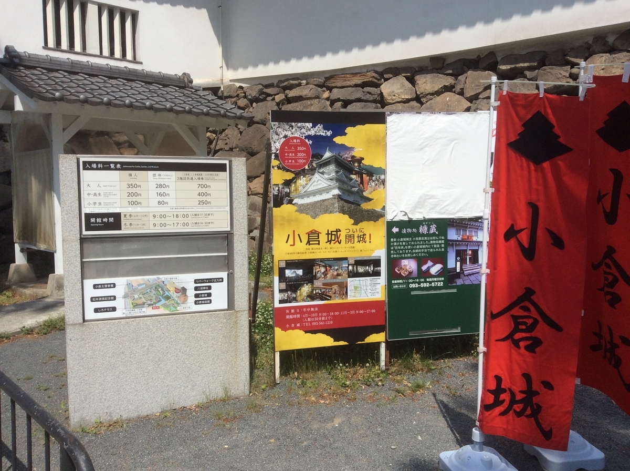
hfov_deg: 56.9
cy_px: 236
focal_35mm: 32
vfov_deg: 44.0
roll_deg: -0.5
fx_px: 581
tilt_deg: -5.3
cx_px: 315
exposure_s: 1/1845
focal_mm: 3.3
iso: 32
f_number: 2.4
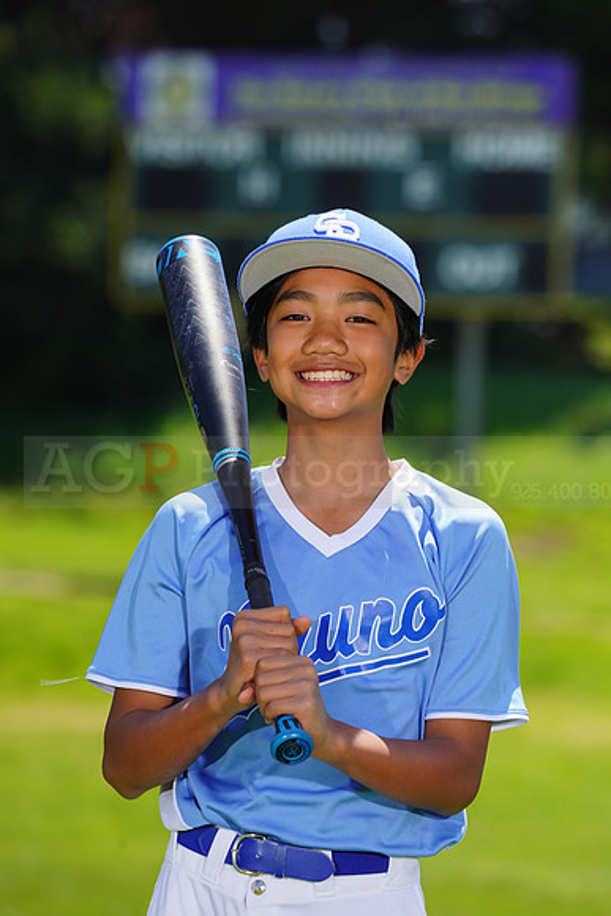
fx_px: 7251
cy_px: 458
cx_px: 306
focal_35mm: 285
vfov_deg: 7.2
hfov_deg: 4.8
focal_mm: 285
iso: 100
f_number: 8
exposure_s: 1/250
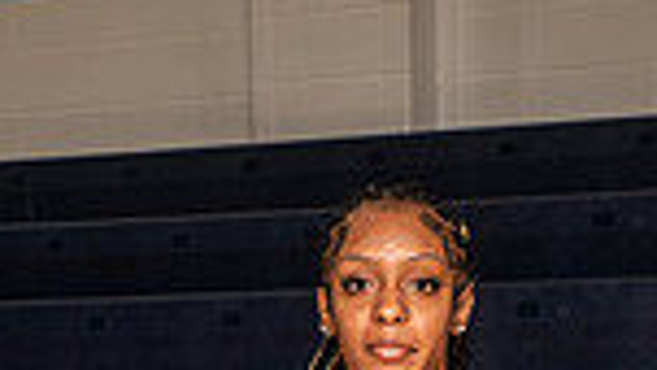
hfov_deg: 14.9
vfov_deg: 7.8
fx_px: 2509
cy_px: 932
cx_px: 405
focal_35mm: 144
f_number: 7.1
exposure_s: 1/320
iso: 400
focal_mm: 46
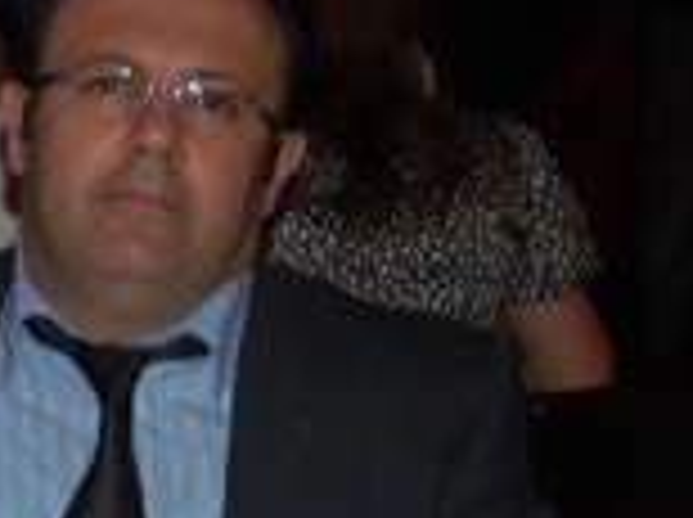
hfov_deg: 14.7
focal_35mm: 126
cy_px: 498
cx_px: -302
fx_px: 2519
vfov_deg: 11.6
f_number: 4.2
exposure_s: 1/60
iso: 400
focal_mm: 28
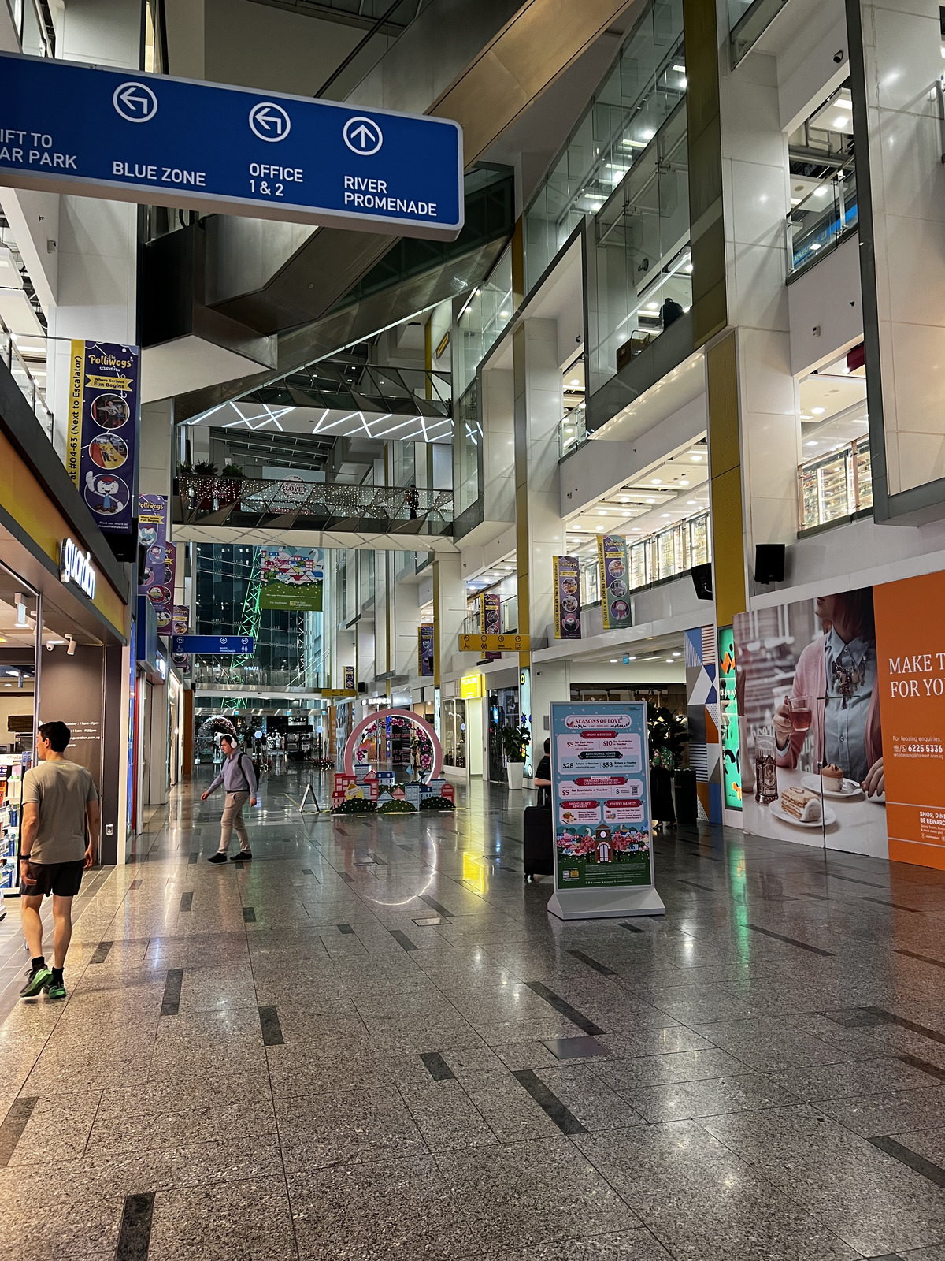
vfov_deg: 67.3
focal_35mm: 26
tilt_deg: +6.4
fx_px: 946
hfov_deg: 53.1
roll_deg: +1.3
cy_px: 630
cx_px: 472
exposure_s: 1/50
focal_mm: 5.7
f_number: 1.5
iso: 100
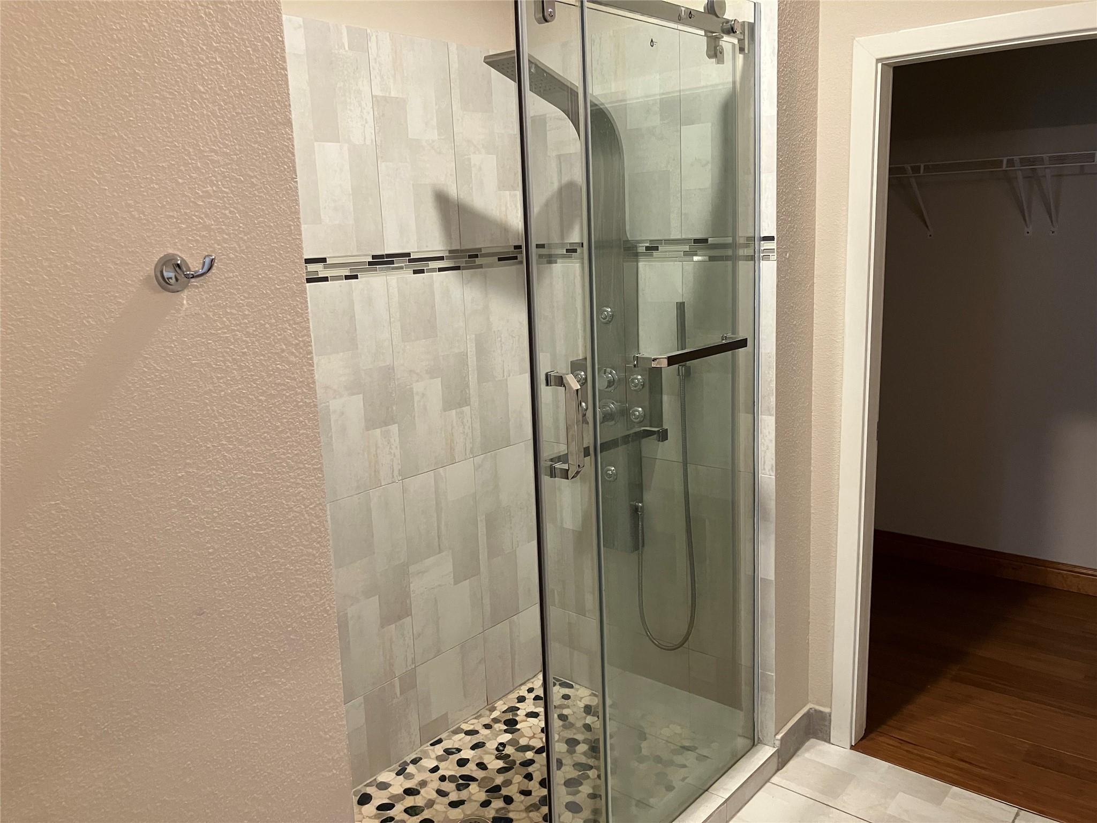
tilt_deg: -11.2
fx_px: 887
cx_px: 548
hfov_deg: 63.4
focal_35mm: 28
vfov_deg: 49.7
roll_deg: +2.2
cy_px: 412
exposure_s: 1/60
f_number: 1.8
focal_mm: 3.99
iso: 250
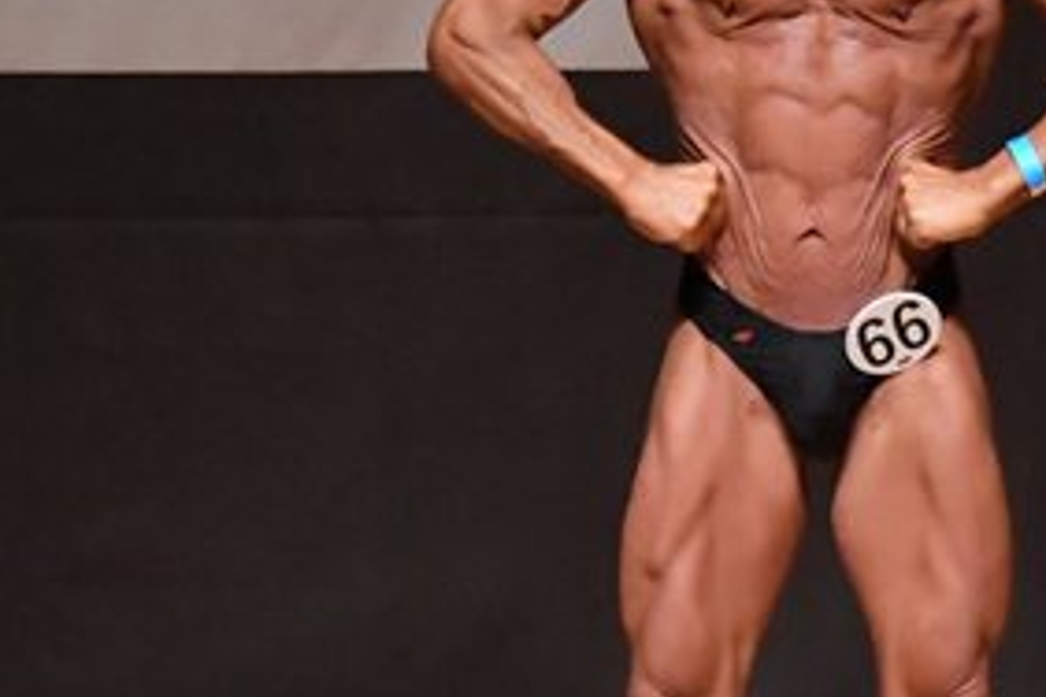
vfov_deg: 1.8
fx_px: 22749
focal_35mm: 783
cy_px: 382
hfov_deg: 2.6
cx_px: 840
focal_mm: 190
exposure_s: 1/400
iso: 10000
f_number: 5.6
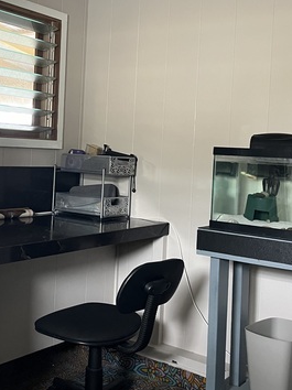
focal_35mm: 49
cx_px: 113
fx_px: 552
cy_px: 155
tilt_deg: +0.2
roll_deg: -3.0
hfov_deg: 29.5
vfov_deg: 38.8
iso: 400
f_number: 1.6
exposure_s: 1/40
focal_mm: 5.1
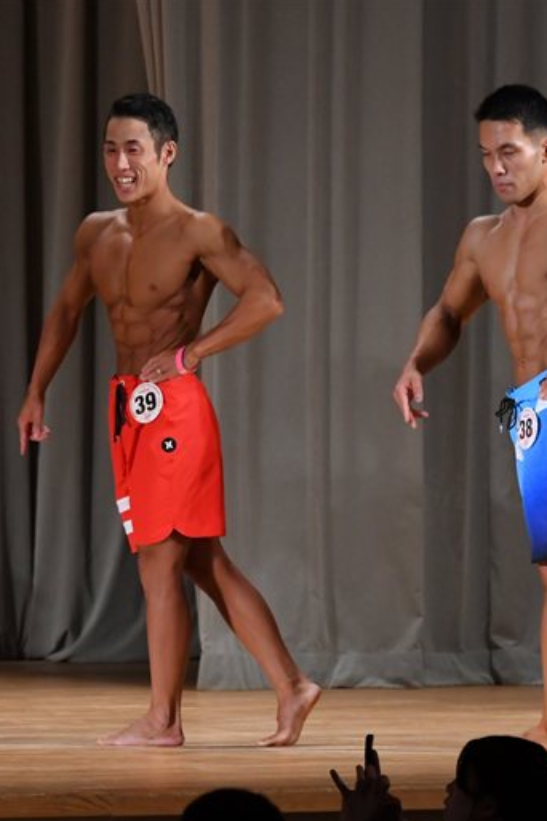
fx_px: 8774
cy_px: 411
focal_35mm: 385
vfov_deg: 5.4
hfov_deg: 3.6
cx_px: 204
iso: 3200
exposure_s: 1/400
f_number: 5.6
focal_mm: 170
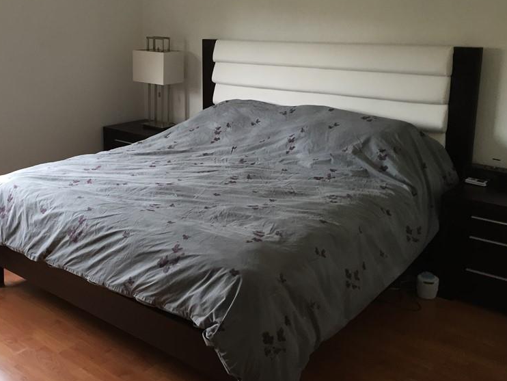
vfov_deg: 35.8
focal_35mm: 40
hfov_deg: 46.3
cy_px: 144
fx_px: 586
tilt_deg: -11.8
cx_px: 188
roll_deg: +0.6
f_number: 2.2
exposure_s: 1/30
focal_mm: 4.15
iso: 40
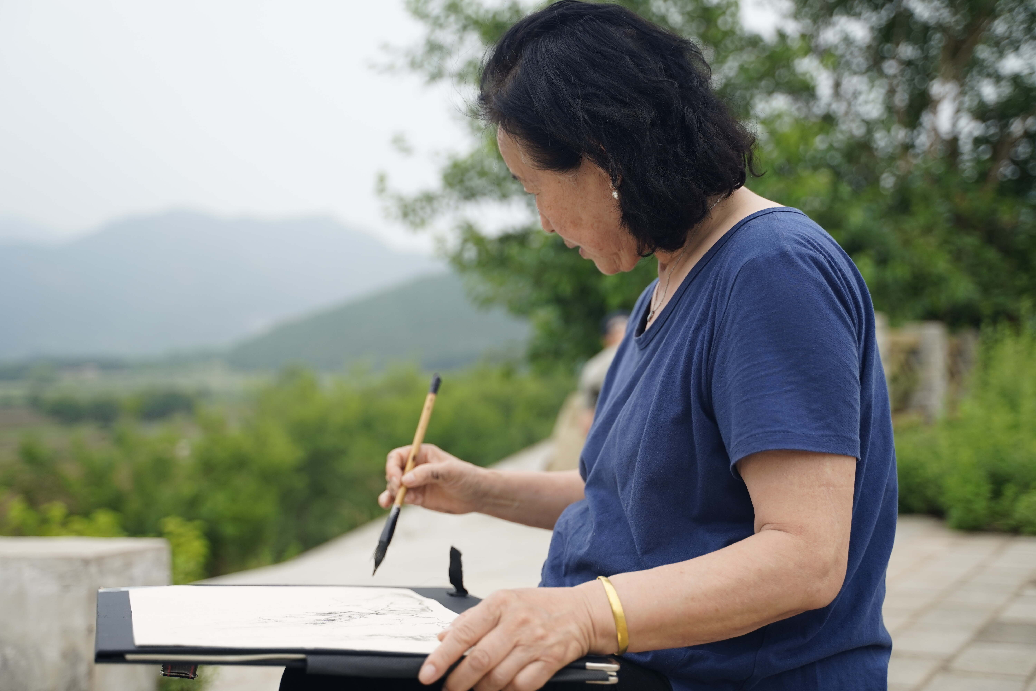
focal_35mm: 47
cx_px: 518
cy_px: 346
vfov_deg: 28.6
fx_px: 1352
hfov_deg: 41.9
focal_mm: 47
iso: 400
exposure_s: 1/800
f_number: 2.8
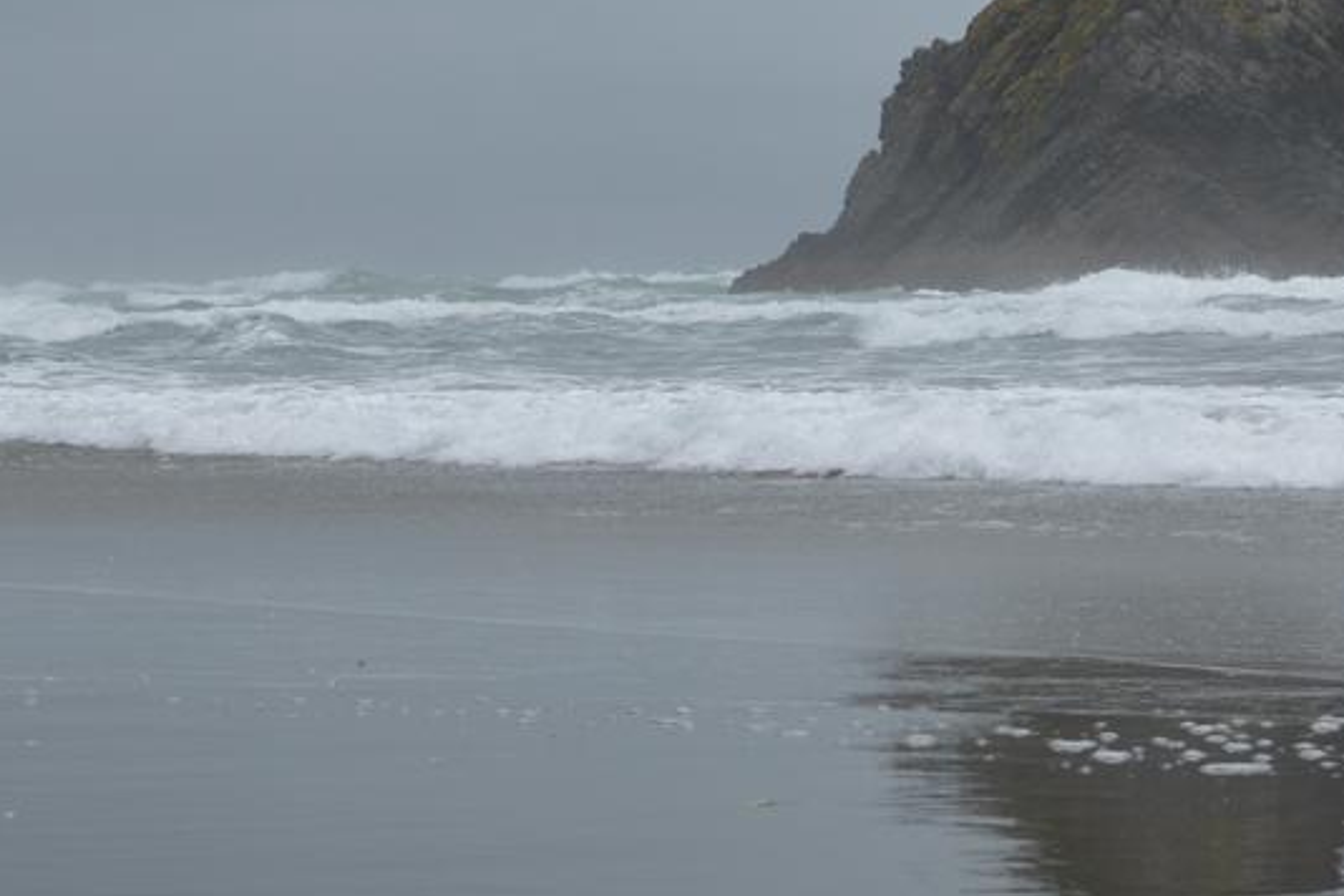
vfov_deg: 9.1
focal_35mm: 151
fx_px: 5637
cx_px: 979
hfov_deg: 13.6
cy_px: 563
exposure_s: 1/640
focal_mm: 42
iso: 200
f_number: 6.3
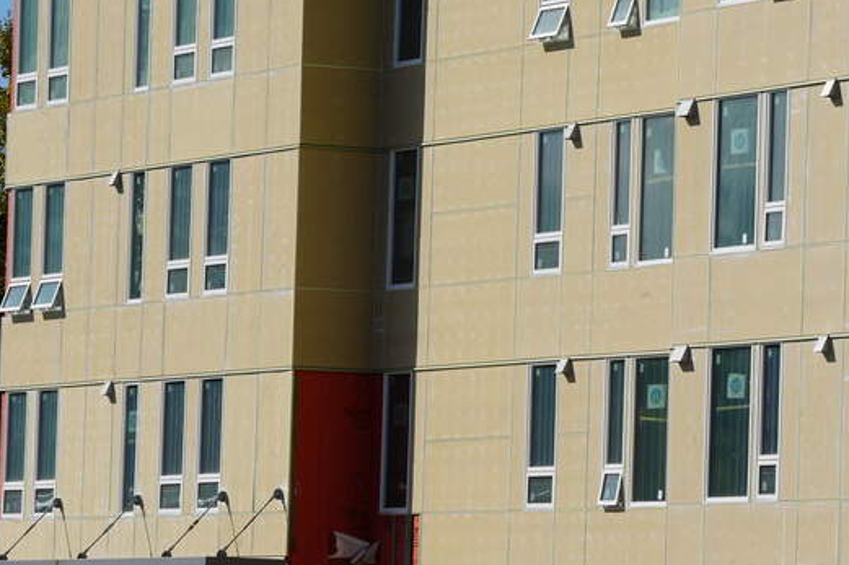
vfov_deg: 4.6
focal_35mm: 297
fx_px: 7002
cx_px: 422
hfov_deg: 6.9
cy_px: 303
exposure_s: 1/400
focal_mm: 129
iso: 100
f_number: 10
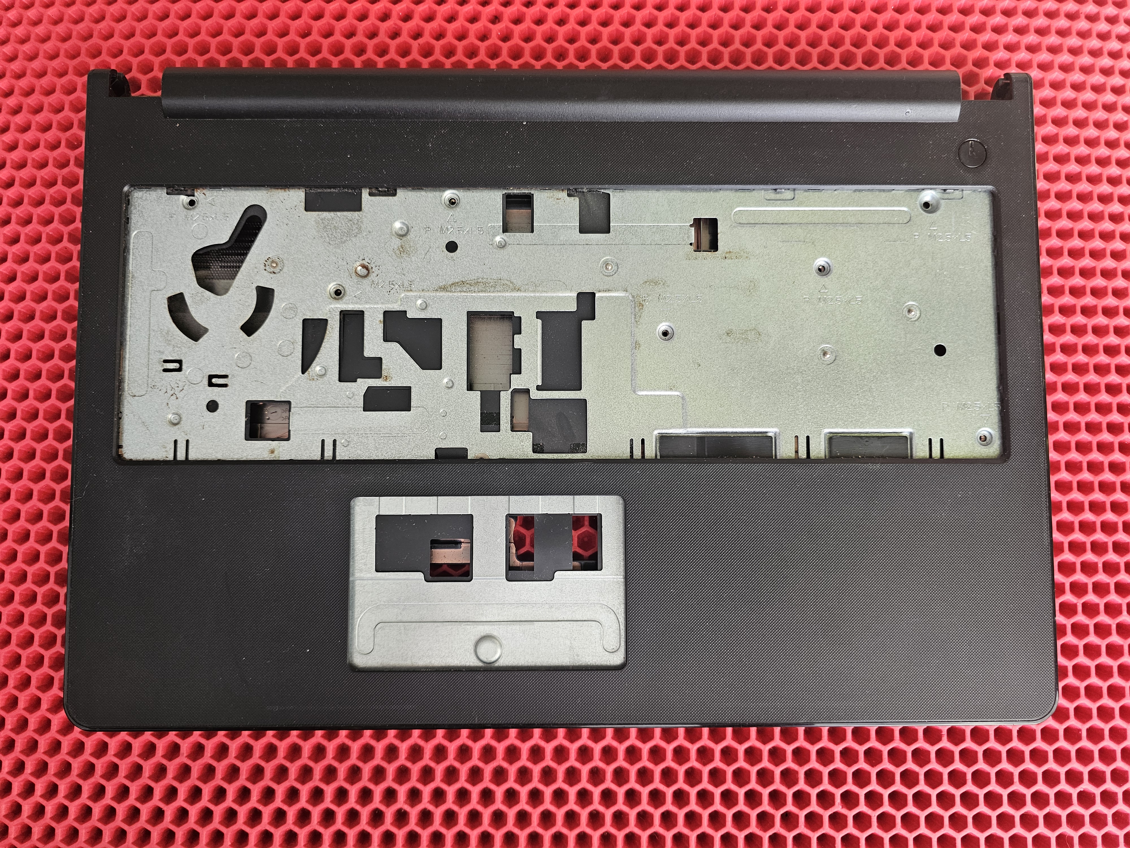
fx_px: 751
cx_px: 565
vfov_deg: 58.9
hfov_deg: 73.9
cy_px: 424
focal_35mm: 23
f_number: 1.7
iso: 200
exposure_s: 1/190
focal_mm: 6.3
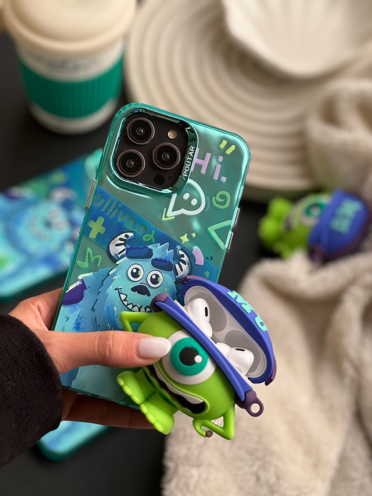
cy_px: 248
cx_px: 186
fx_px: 1103
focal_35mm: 77
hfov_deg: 19.1
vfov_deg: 25.3
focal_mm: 9
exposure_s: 1/99
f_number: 2.8
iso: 125
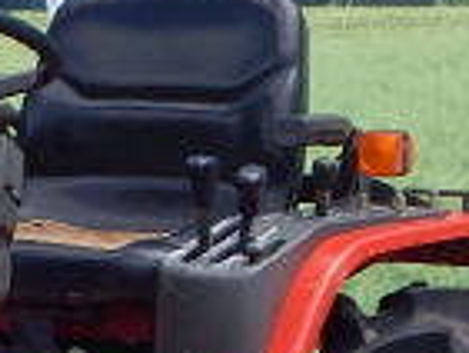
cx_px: -166
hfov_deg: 7.2
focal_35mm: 272
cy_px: 310
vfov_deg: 5.5
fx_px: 3688
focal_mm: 8.6
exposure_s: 1/500
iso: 125
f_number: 3.7
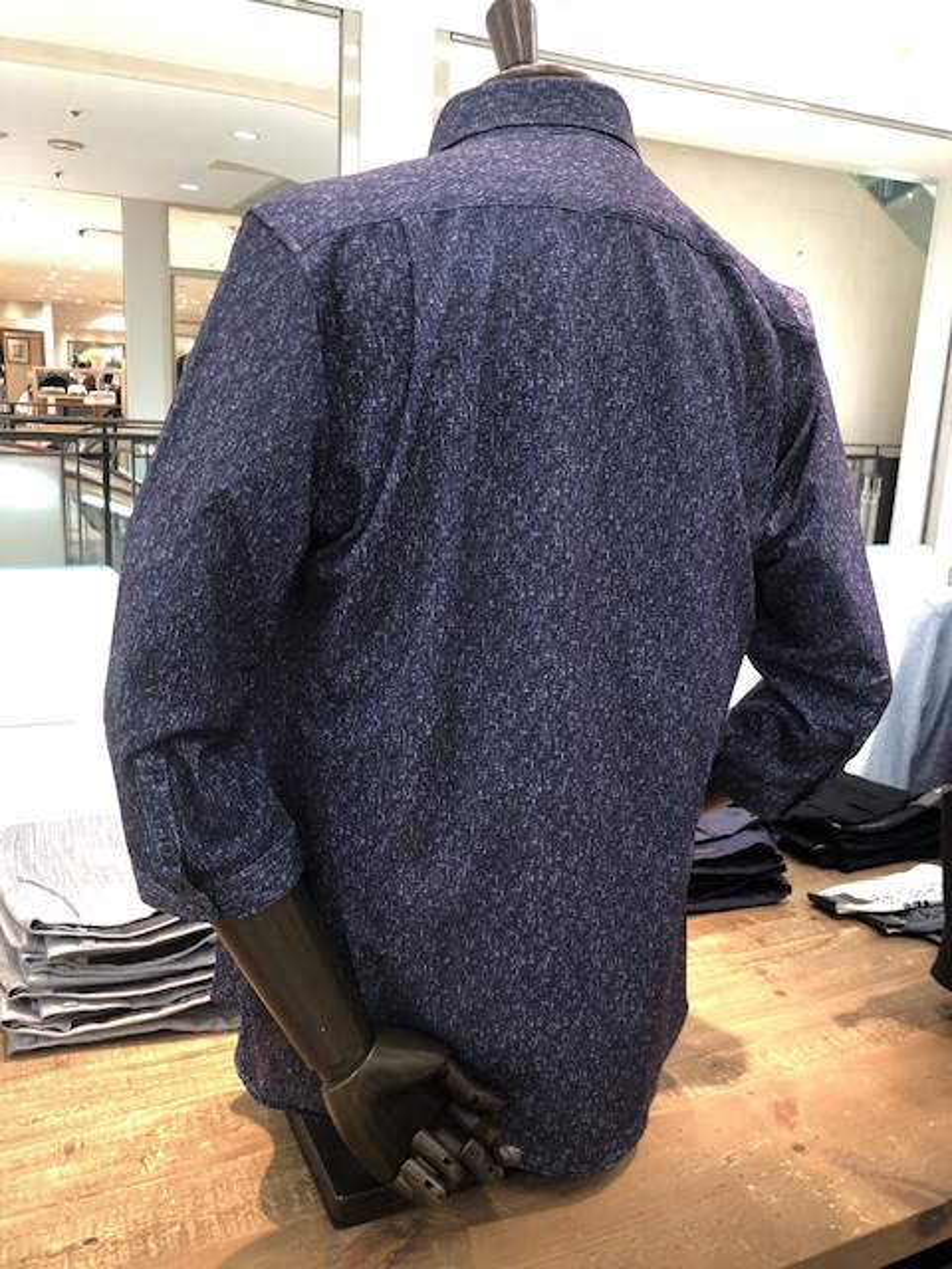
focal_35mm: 28
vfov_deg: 63.4
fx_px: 1027
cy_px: 634
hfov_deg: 49.7
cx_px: 476
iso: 40
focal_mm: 3.99
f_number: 1.8
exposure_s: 1/20
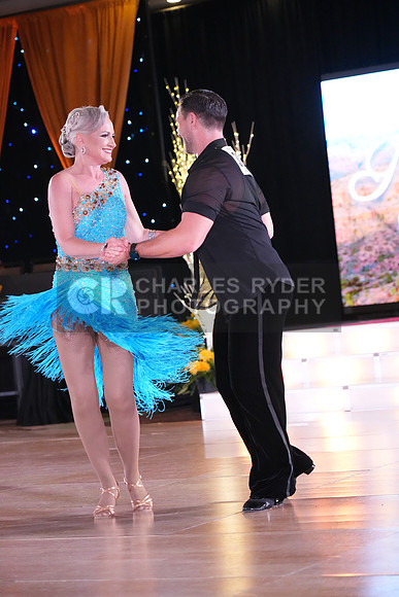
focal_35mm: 105
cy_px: 298
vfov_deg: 19.5
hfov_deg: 13.0
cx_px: 200
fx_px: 1744
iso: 8000
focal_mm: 105
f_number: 4
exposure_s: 1/400
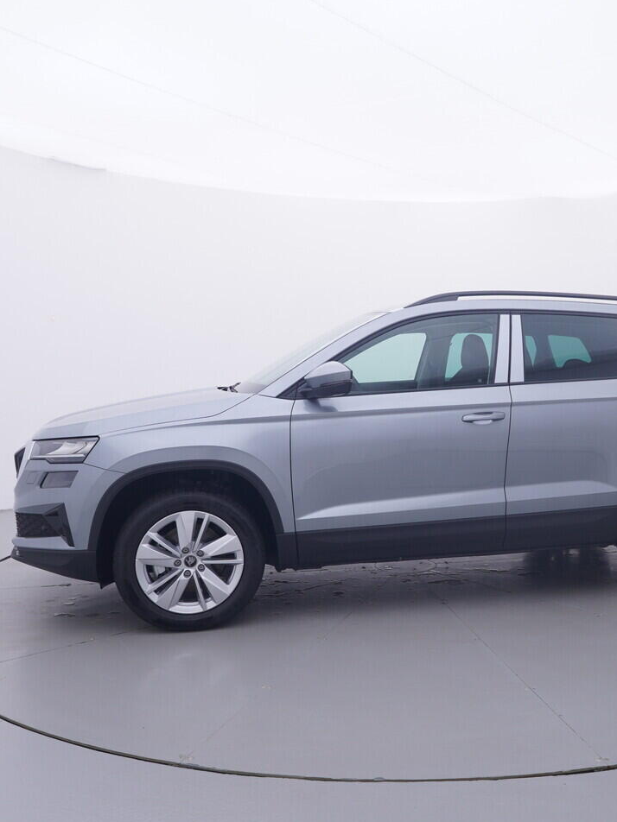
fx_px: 778
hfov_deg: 42.7
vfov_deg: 55.7
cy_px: 413
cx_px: 414
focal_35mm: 33
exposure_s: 1/80
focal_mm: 15
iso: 200
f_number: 5
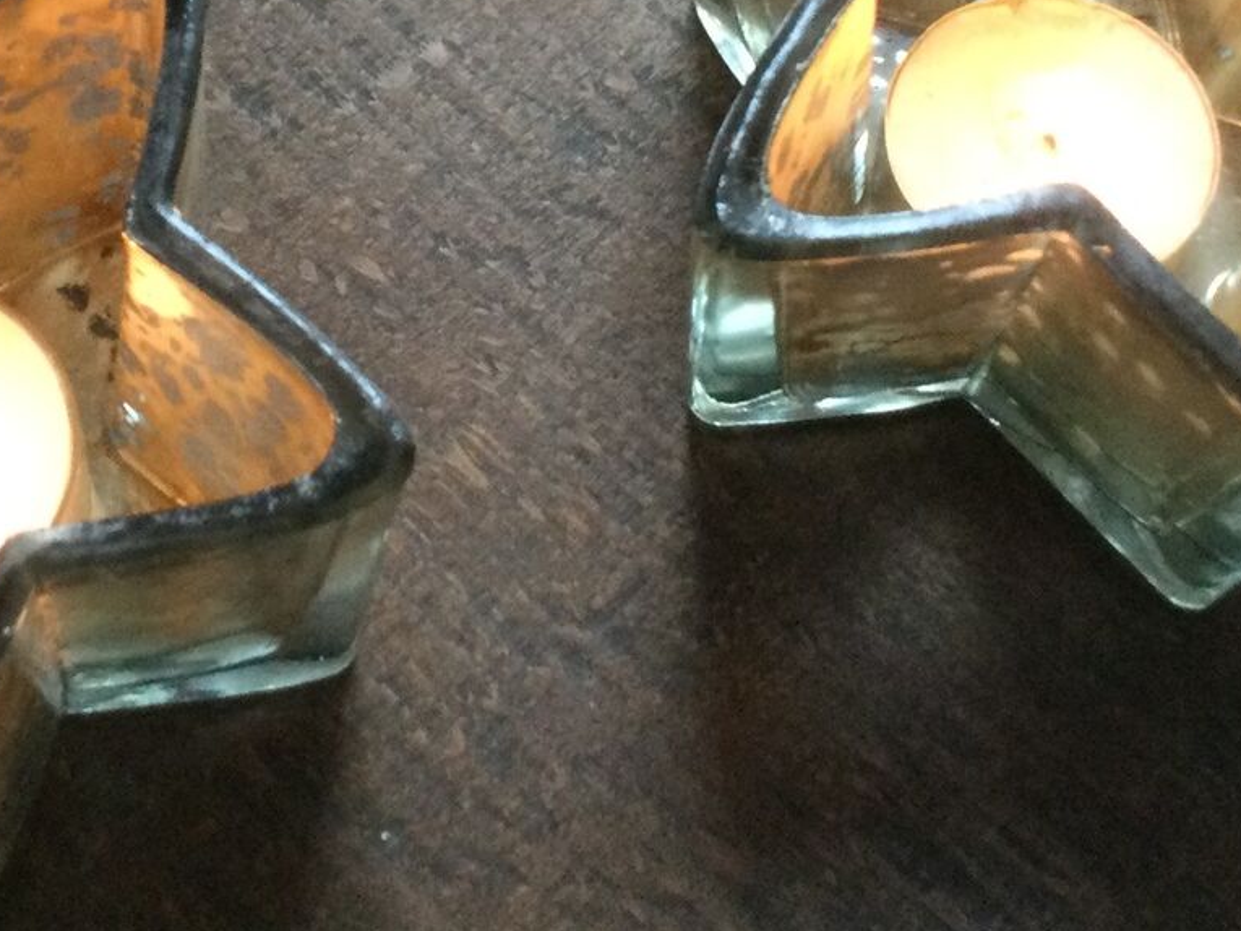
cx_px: 459
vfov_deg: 17.5
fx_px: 2904
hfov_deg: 24.1
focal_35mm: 81
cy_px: -130
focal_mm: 3.3
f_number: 2.4
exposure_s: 1/33
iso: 200
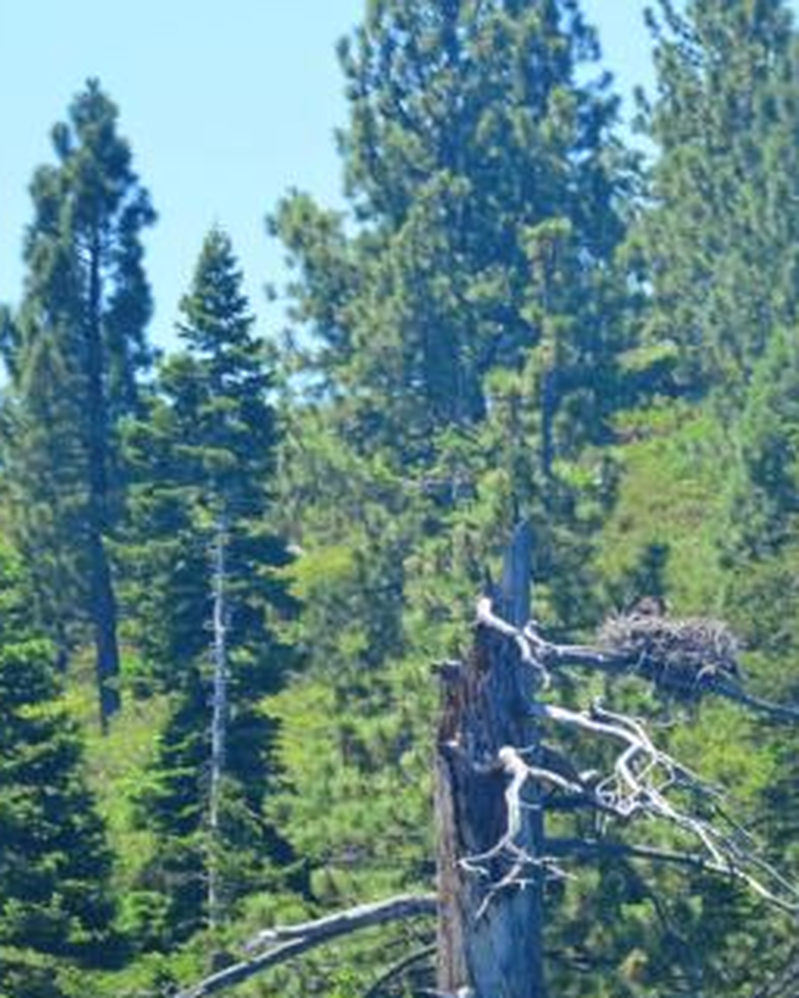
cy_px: 656
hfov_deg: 2.8
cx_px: 702
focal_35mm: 562
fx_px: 16612
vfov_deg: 3.4
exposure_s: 1/60
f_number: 16
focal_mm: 200
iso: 200
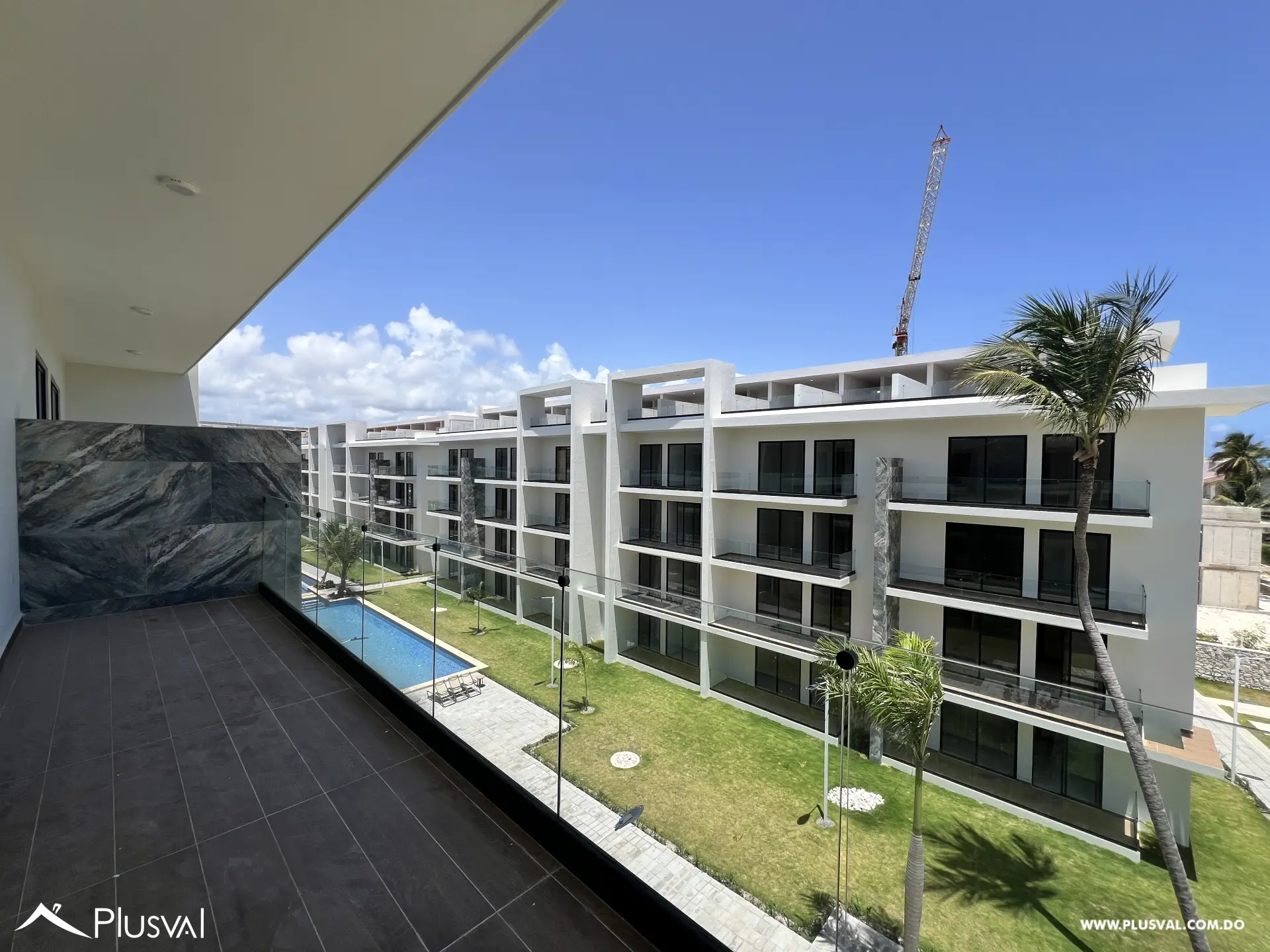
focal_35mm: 13
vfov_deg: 89.9
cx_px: 635
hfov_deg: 106.2
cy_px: 476
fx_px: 477
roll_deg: -1.0
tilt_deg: -1.7
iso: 32
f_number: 1.8
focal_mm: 1.57
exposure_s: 1/1946
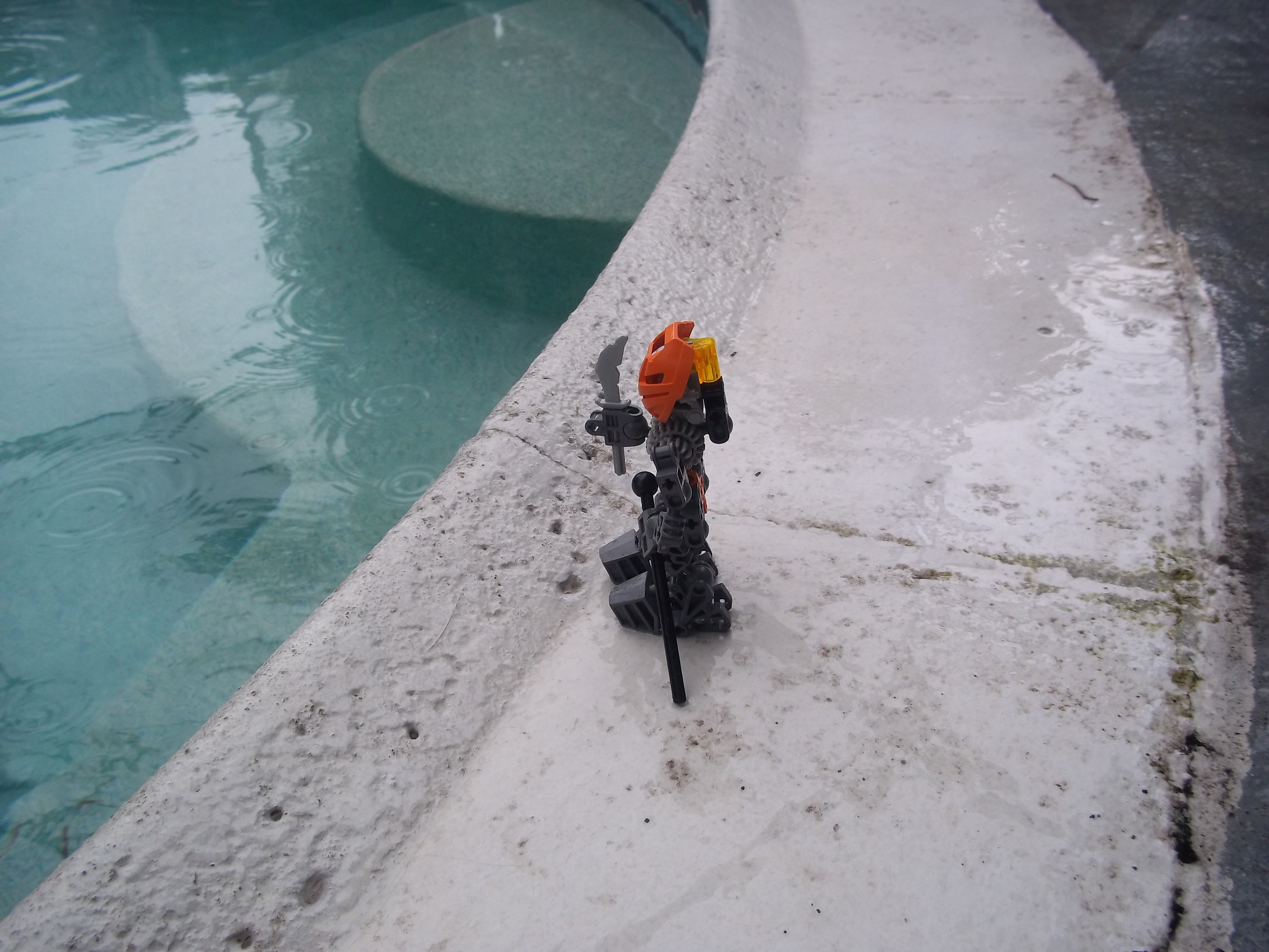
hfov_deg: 51.4
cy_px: 476
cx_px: 634
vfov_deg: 39.7
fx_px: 1320
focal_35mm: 36
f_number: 3.1
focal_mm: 6.5
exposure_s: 1/100
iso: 80
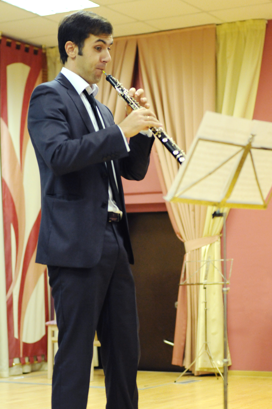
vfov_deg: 27.0
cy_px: 204
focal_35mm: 75
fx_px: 852
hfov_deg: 18.1
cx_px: 136
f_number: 2.5
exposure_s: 1/200
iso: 1600
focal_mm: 50
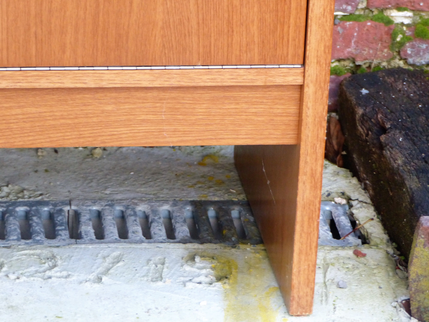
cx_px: 214
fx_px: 2243
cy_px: 161
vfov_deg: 8.2
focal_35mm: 181
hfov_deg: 10.9
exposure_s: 1/25
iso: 400
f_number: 2.8
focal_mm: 29.6
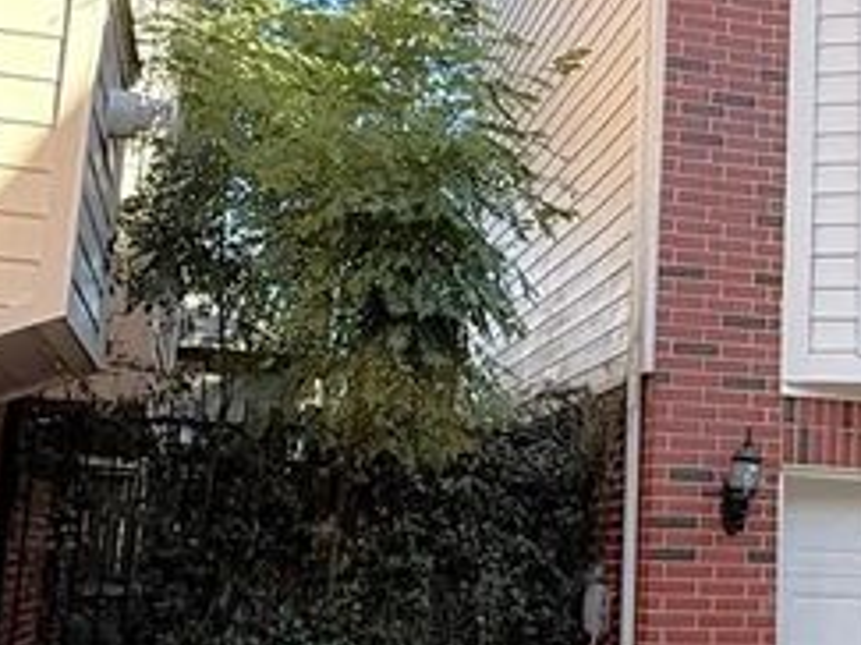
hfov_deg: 31.3
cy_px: 280
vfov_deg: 24.8
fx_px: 1467
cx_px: 769
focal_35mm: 59
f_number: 2.2
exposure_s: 1/638
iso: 64
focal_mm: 2.22
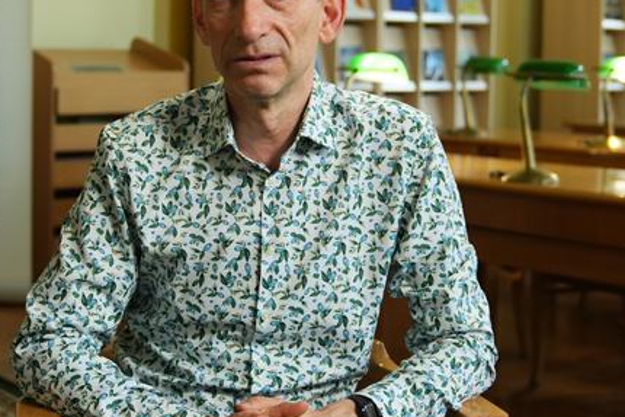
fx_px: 1250
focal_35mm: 72
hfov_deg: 28.0
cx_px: 269
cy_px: 112
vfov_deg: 18.8
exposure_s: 1/250
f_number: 2.8
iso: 1000
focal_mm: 29
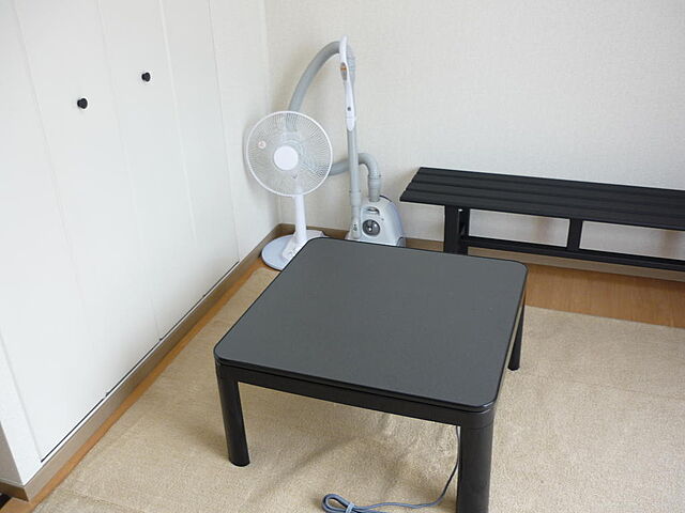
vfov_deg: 42.9
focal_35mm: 33
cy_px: 256
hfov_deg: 55.4
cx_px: 342
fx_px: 653
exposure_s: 1/30
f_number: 2.8
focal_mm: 5.5
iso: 100
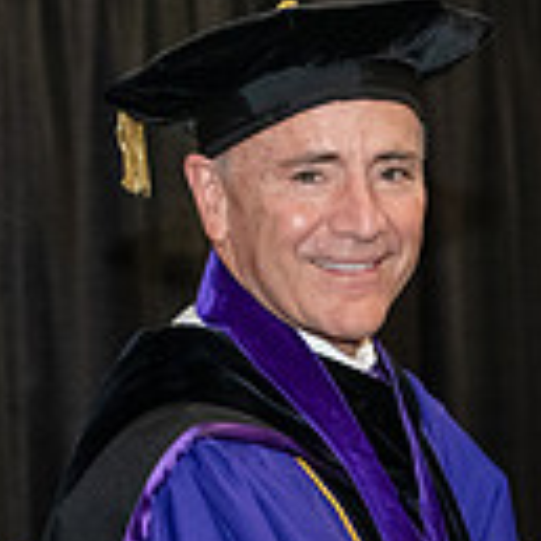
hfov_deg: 6.5
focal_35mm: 267
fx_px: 4721
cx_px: 449
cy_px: 405
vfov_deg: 6.6
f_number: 5
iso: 2500
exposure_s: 1/200
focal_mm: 70
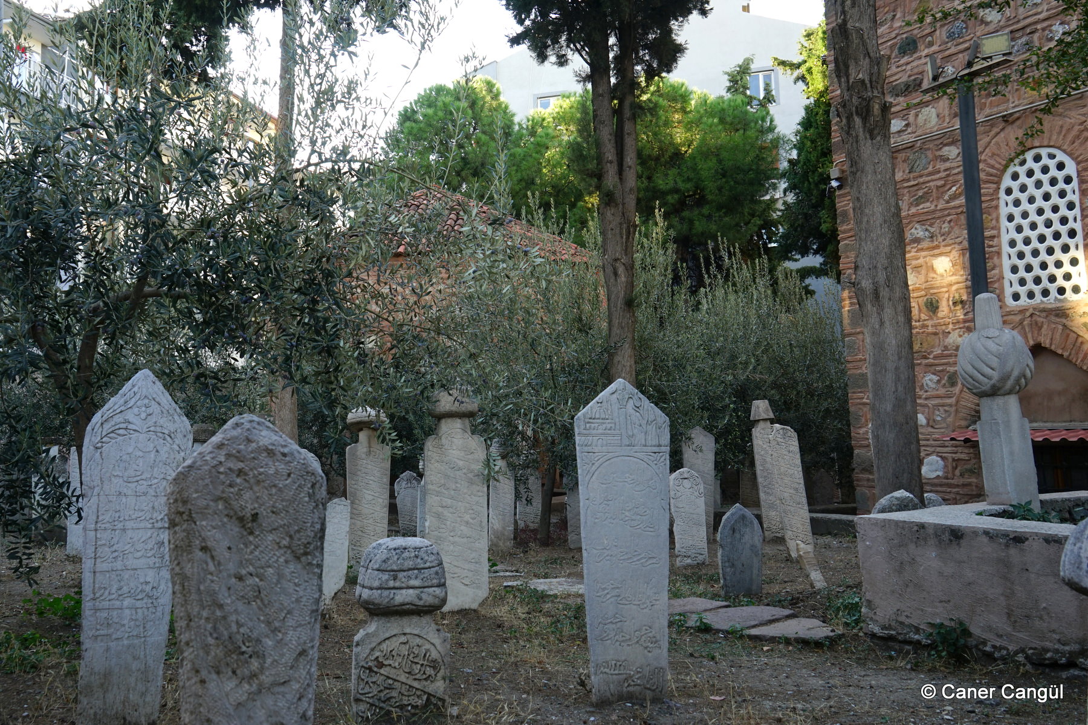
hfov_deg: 63.7
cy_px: 362
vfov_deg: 44.9
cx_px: 544
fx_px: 876
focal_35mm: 29
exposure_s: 1/60
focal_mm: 29
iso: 250
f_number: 8
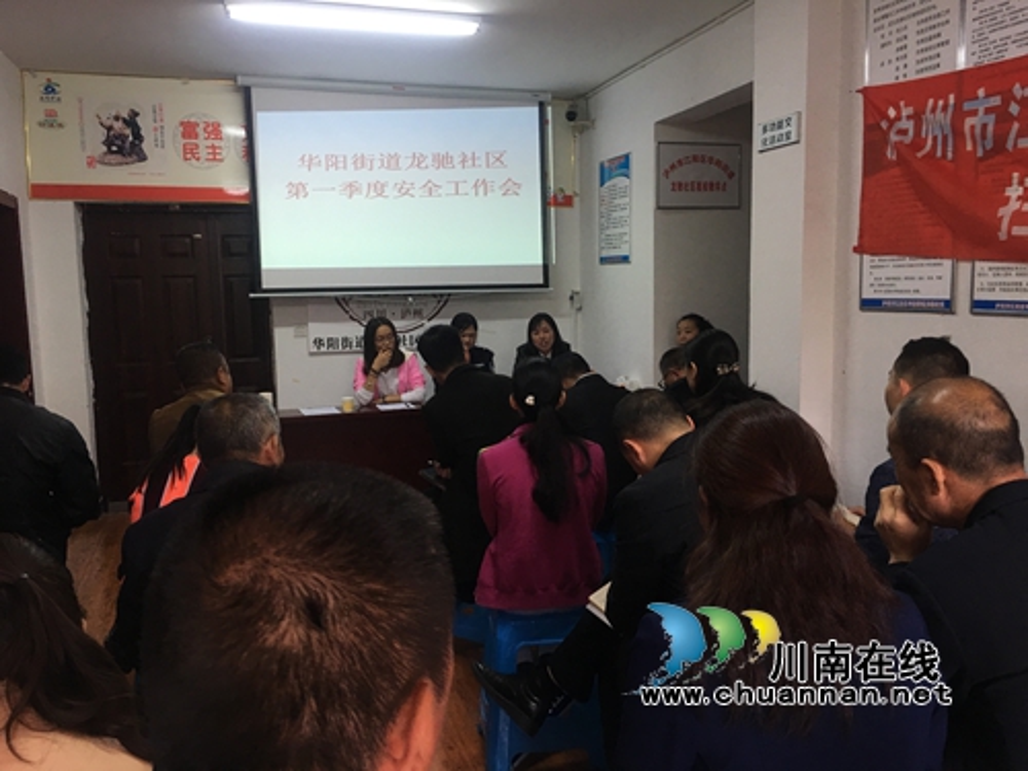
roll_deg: +0.8
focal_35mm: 29
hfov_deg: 61.7
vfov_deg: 48.2
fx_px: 861
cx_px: 514
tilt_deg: -5.3
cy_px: 386
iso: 32
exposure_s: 1/33
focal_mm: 4.15
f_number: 2.2
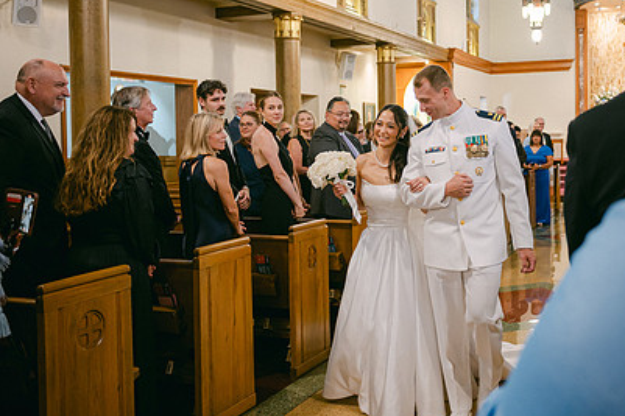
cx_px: 402
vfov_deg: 32.4
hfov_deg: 46.9
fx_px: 711
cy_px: 153
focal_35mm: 41
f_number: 2.8
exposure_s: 1/125
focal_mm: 28
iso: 1000
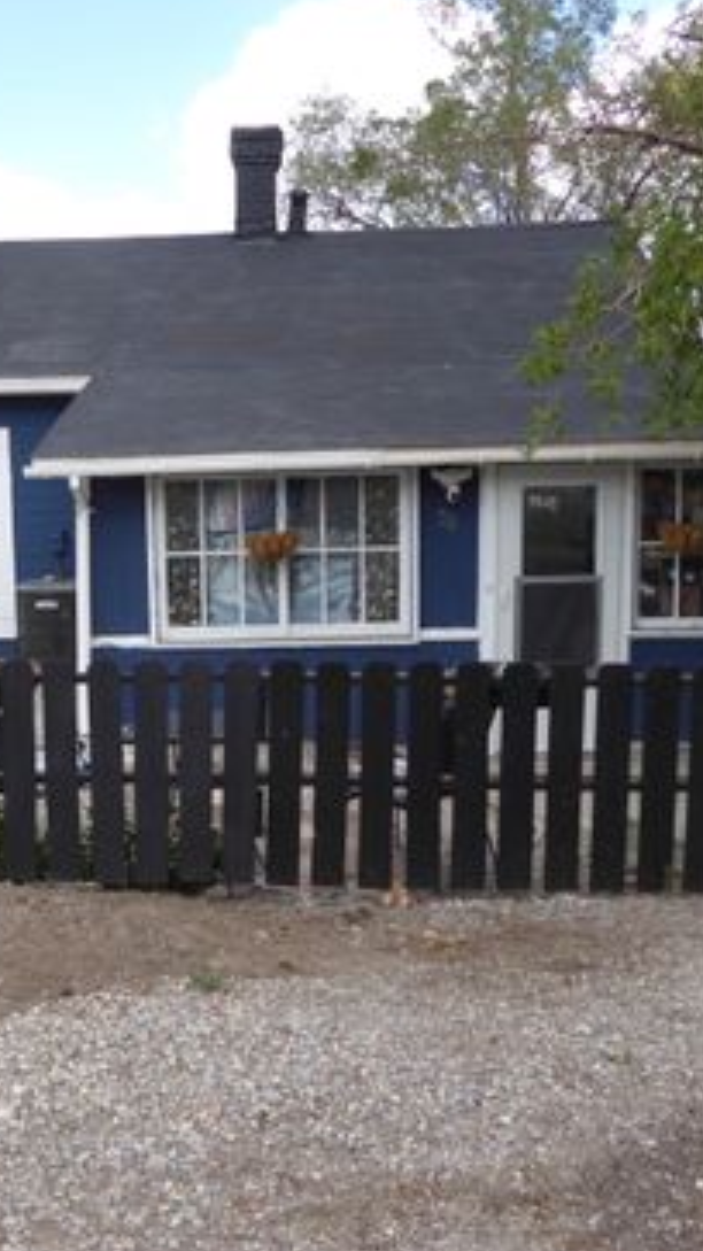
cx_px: 203
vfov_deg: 55.3
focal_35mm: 36
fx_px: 1194
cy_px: 629
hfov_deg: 32.4
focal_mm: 4.3
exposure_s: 1/250
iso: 100
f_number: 3.3
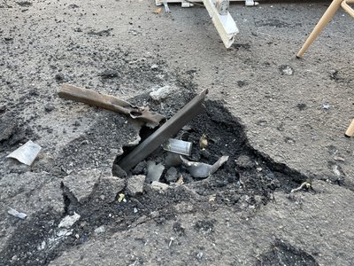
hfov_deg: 67.3
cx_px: 177
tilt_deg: -47.8
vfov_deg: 53.1
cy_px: 133
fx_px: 266
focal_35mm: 26
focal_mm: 4.2
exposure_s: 1/121
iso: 125
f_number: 1.6
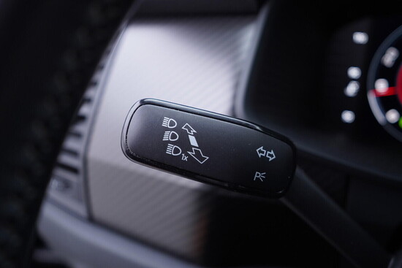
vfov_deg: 36.9
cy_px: 134
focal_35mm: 36
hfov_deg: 53.1
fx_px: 402
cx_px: 201
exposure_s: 1/40
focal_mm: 24
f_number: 2.8
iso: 250
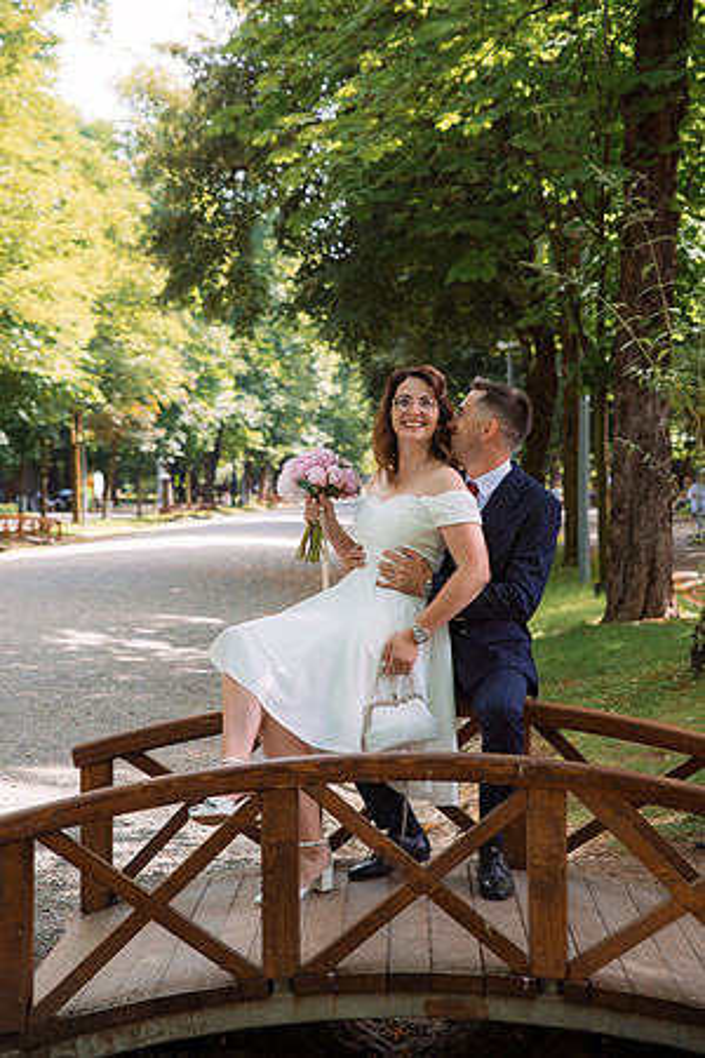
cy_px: 529
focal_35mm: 70
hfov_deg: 19.5
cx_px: 352
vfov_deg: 28.8
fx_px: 2056
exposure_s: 1/400
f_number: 4
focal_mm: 70
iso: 500
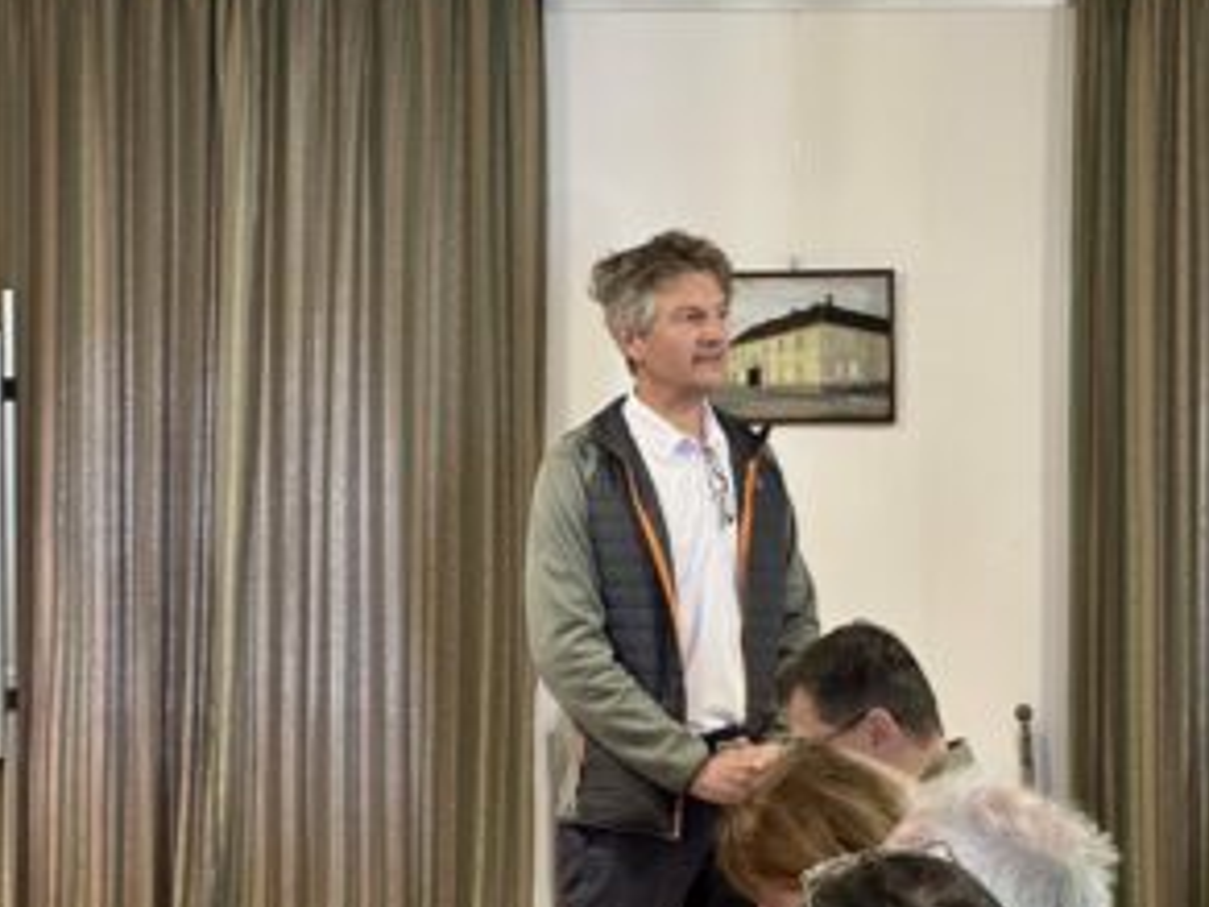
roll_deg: +1.3
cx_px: 578
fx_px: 3493
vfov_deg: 14.8
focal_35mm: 100
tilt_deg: -1.8
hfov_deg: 19.6
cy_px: 464
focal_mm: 9
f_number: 2.8
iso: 640
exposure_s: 1/34
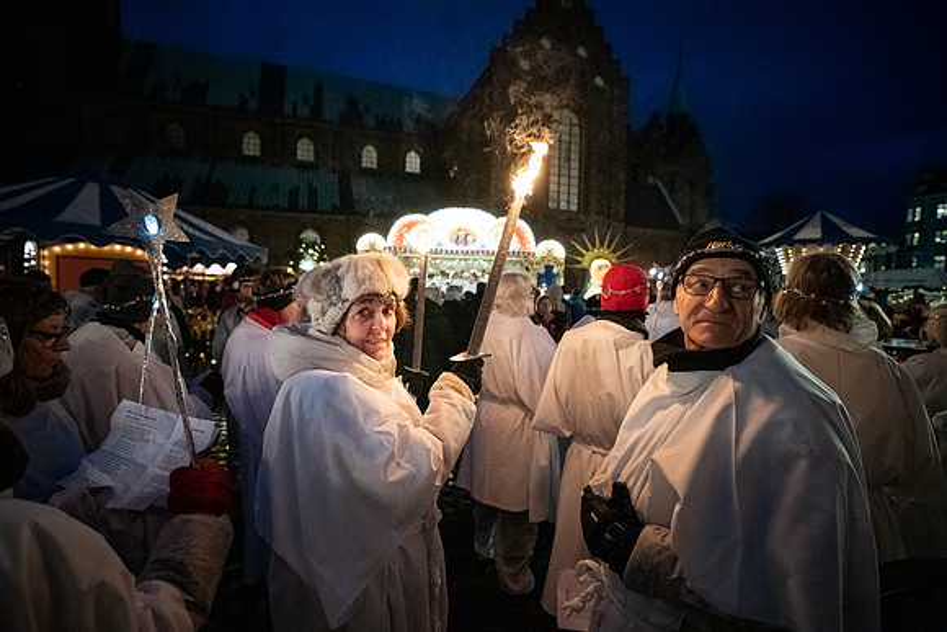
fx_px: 421
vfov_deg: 73.8
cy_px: 316
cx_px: 474
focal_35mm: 16
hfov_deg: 96.7
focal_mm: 16
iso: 25600
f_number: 2.8
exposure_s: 1/250
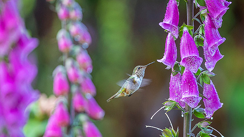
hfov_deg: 3.2
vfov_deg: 1.8
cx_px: 156
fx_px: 4336
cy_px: 77
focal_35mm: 670
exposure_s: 1/400
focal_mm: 500
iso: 4500
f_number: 4
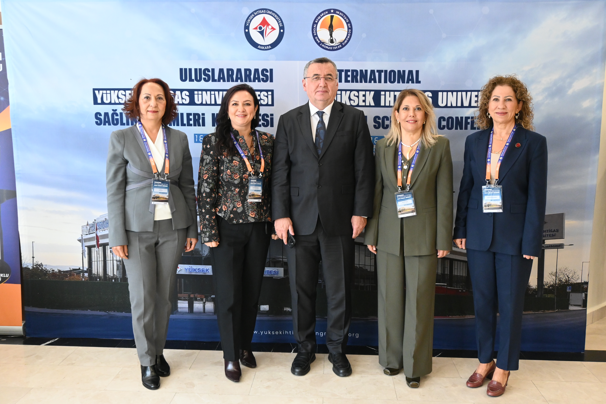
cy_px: 202
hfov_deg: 56.1
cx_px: 303
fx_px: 568
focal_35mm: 34
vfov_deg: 39.1
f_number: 4
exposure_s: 1/125
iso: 2200
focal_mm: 22.5
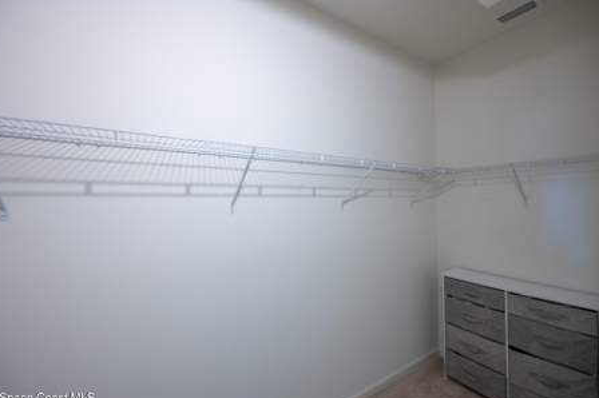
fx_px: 249
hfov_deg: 100.3
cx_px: 279
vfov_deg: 77.2
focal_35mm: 15
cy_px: 202
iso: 200
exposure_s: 1/40
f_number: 5
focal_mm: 14
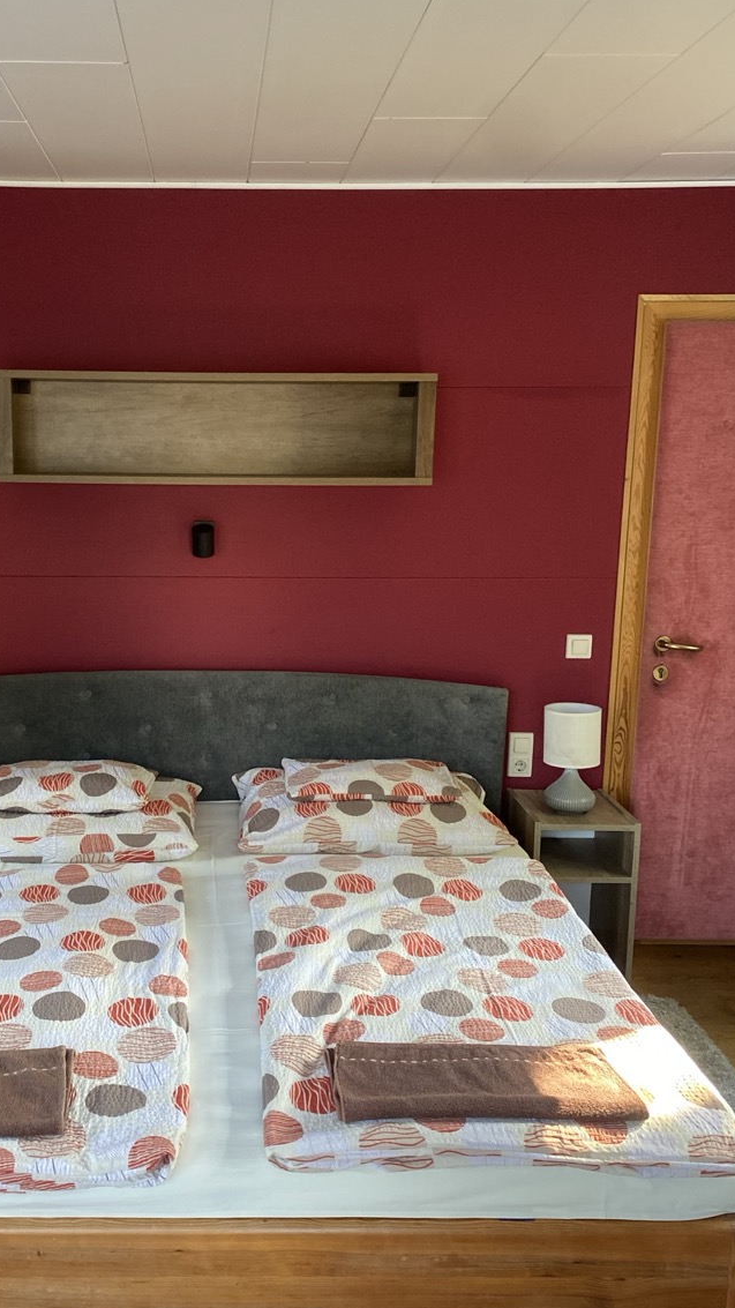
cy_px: 660
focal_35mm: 32
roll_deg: +1.2
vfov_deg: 61.0
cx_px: 210
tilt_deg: -8.7
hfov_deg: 36.1
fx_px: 1109
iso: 320
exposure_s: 1/60
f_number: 1.8
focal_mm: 4.25
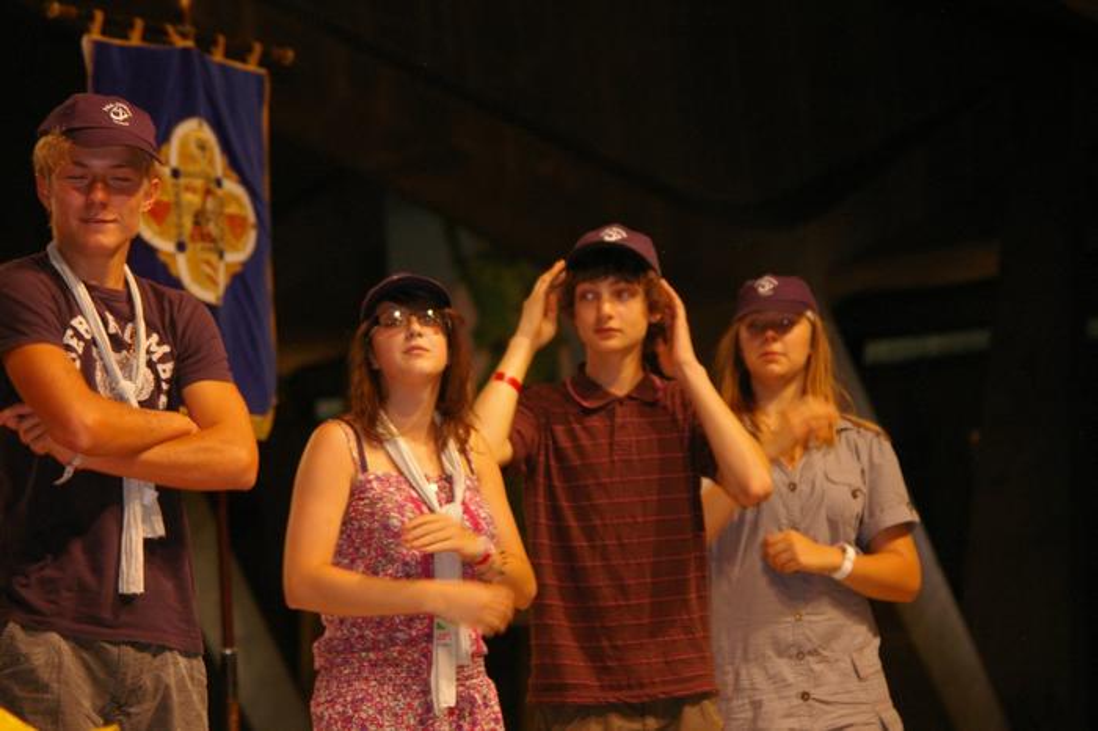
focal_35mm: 158
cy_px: 366
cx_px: 549
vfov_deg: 8.7
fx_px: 4801
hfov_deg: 13.0
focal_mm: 105
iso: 800
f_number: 5.6
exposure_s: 1/125
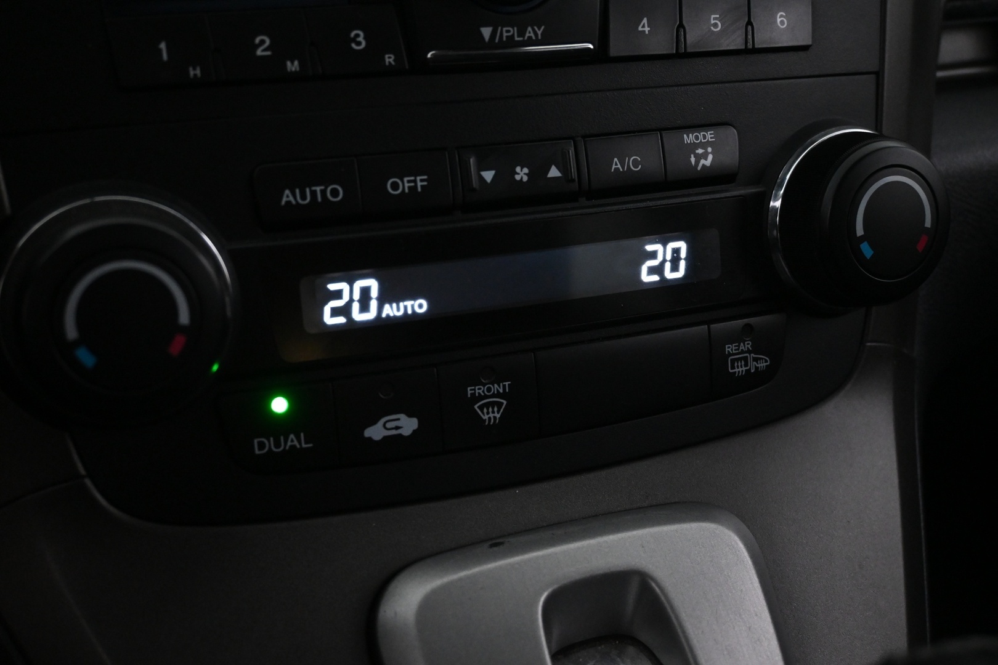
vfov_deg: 31.9
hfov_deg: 46.4
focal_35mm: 42
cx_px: 499
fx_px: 1164
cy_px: 332
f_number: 4.5
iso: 3600
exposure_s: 1/50
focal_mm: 28
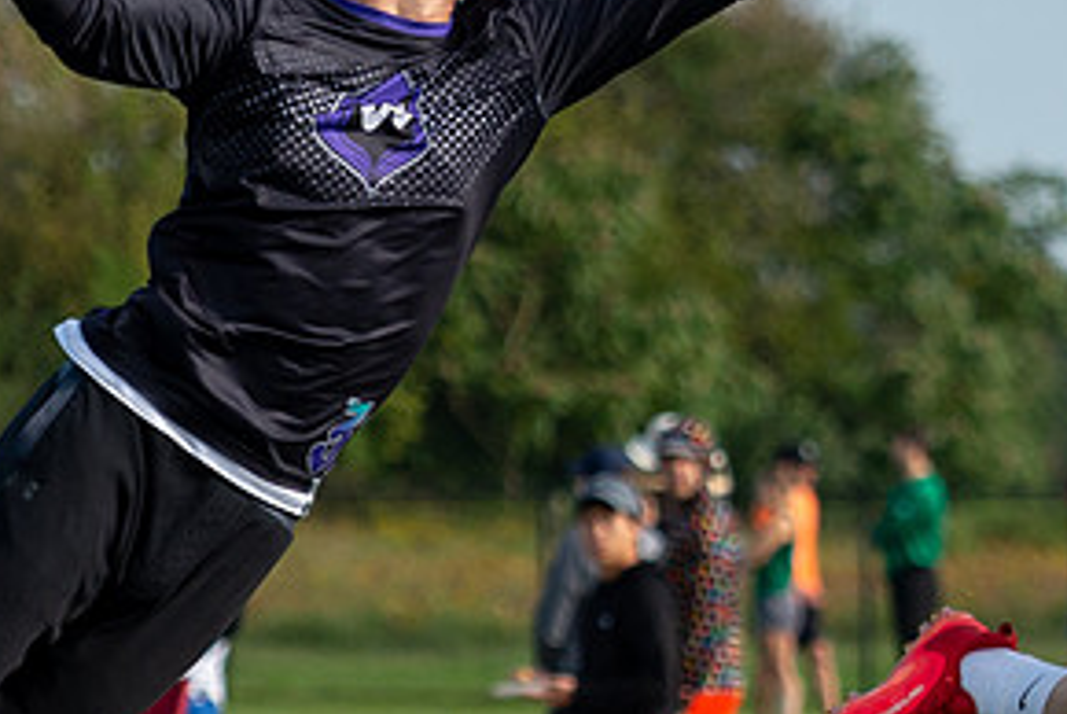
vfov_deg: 2.0
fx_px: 20293
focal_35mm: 684
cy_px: 332
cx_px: 1260
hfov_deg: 3.0
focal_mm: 180
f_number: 5.6
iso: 640
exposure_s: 1/2000
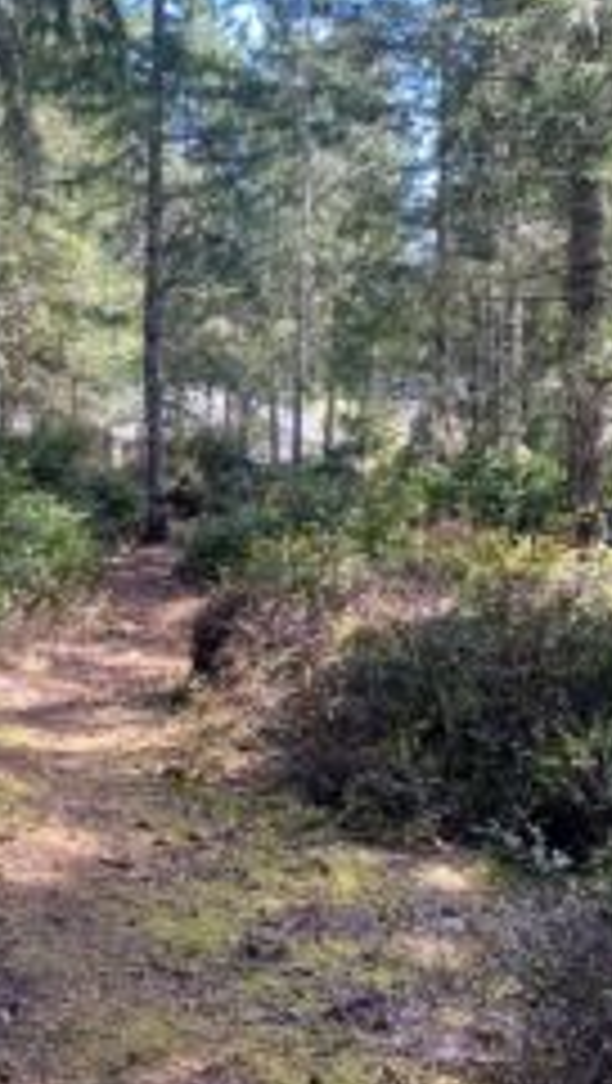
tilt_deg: -6.0
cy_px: 477
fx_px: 1353
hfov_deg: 24.8
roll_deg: -1.4
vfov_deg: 43.6
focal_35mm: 47
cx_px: 63
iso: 40
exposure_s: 1/122
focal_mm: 4.25
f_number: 1.8
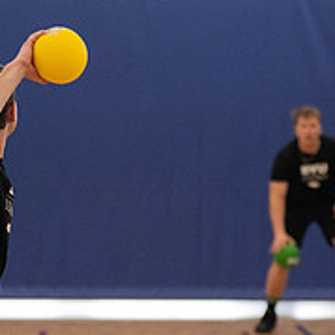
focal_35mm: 317
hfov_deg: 5.5
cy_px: 322
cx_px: 299
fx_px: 3471
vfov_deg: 5.5
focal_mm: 110
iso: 4000
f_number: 2.8
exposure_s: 1/1000
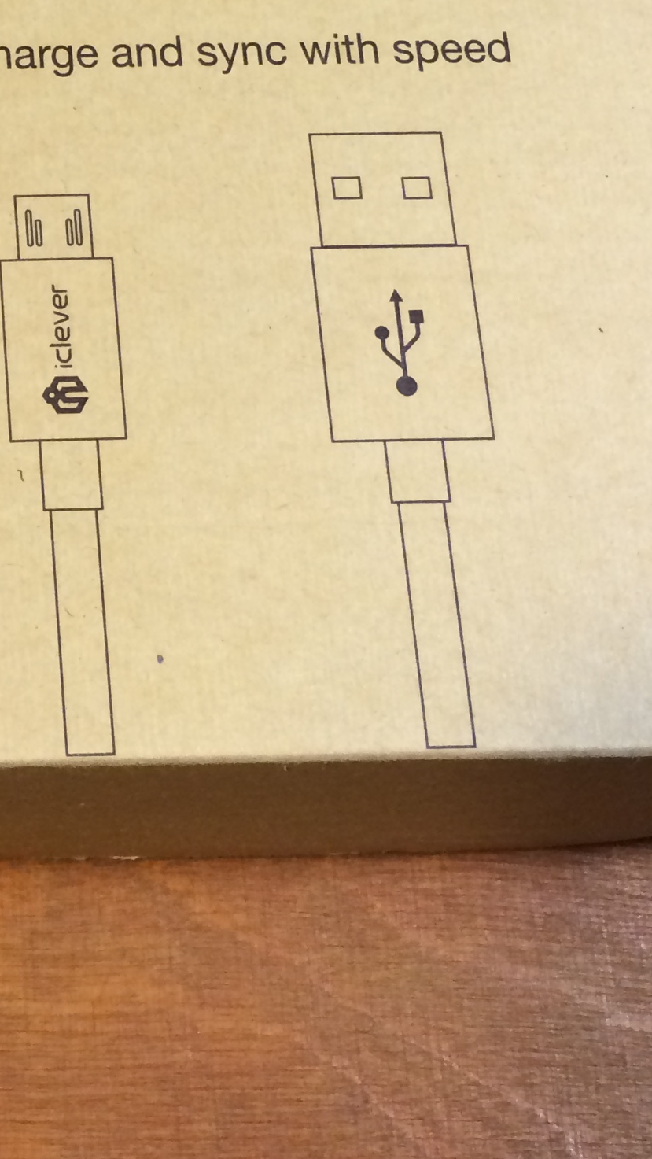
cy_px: 334
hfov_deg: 16.4
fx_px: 2151
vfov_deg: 29.8
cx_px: -179
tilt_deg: -67.7
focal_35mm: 70
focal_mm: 4.15
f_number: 2.2
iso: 125
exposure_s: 1/33
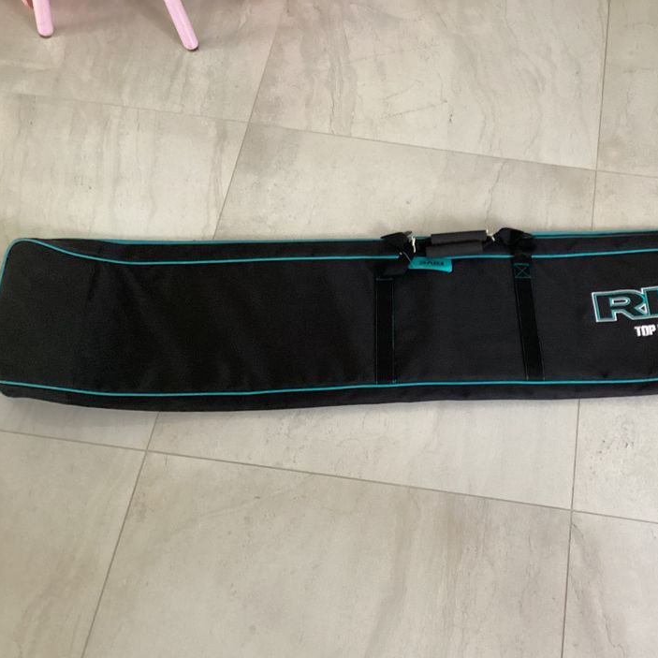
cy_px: 350
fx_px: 839
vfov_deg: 42.8
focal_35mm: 39
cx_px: 451
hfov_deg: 42.1
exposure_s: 1/40
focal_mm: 3.3
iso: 400
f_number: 2.4
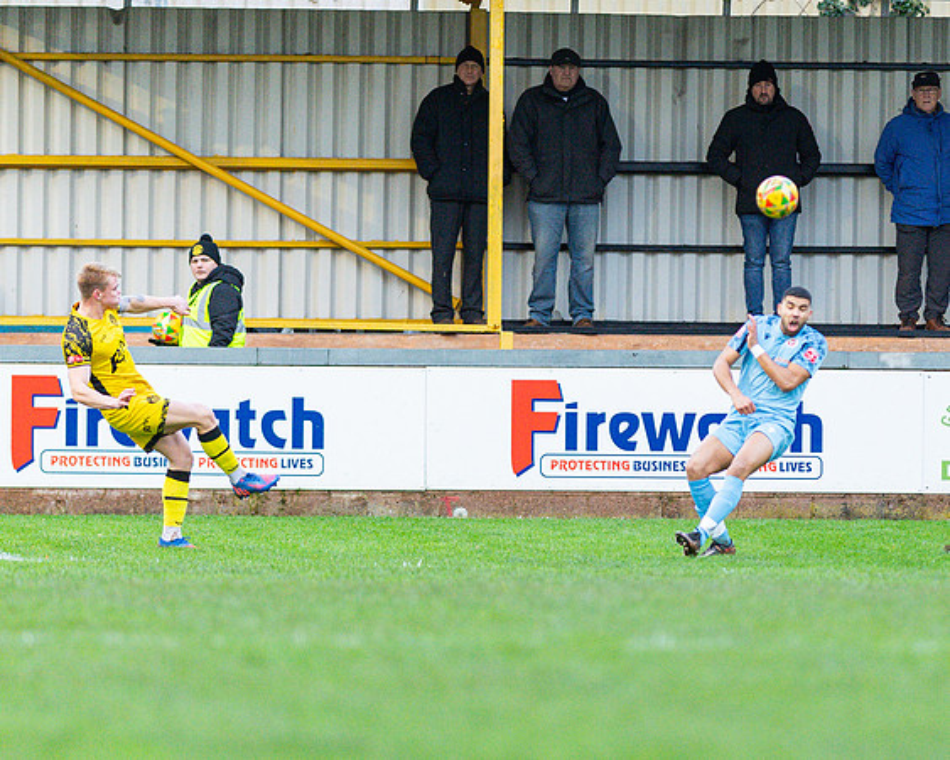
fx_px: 17120
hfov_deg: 3.2
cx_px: 635
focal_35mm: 609
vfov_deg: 2.5
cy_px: 398
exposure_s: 1/1600
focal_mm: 300
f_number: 2.8
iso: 2000
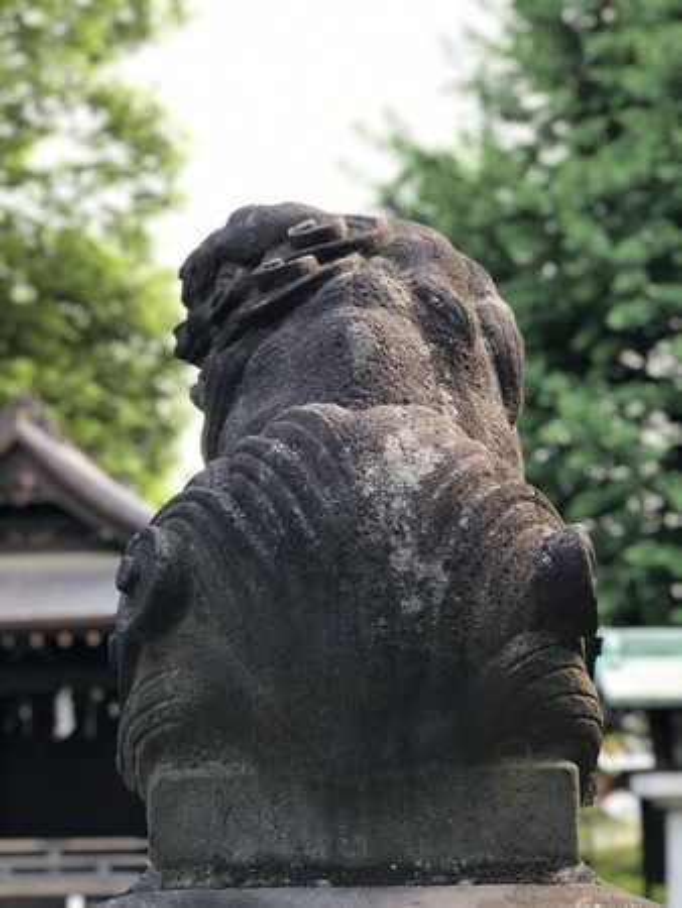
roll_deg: +1.1
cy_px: 454
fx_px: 1496
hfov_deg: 25.7
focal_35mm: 57
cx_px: 341
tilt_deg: +13.6
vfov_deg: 33.8
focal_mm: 6.6
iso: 32
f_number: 2.8
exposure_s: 1/30
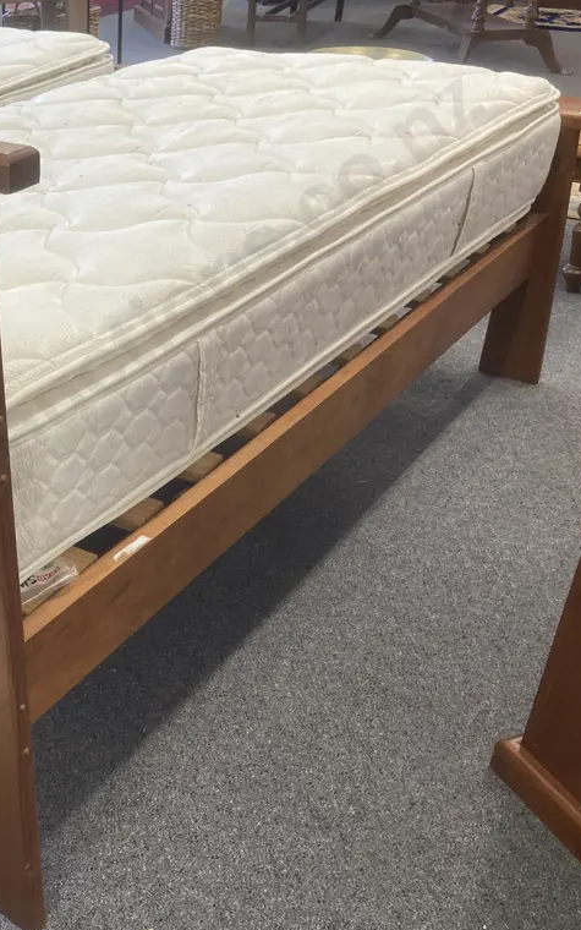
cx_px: -28
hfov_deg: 29.4
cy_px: 469
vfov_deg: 49.3
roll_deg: +1.8
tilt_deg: -31.6
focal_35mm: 40
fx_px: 1013
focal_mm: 3.99
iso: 50
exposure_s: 1/50
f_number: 1.8
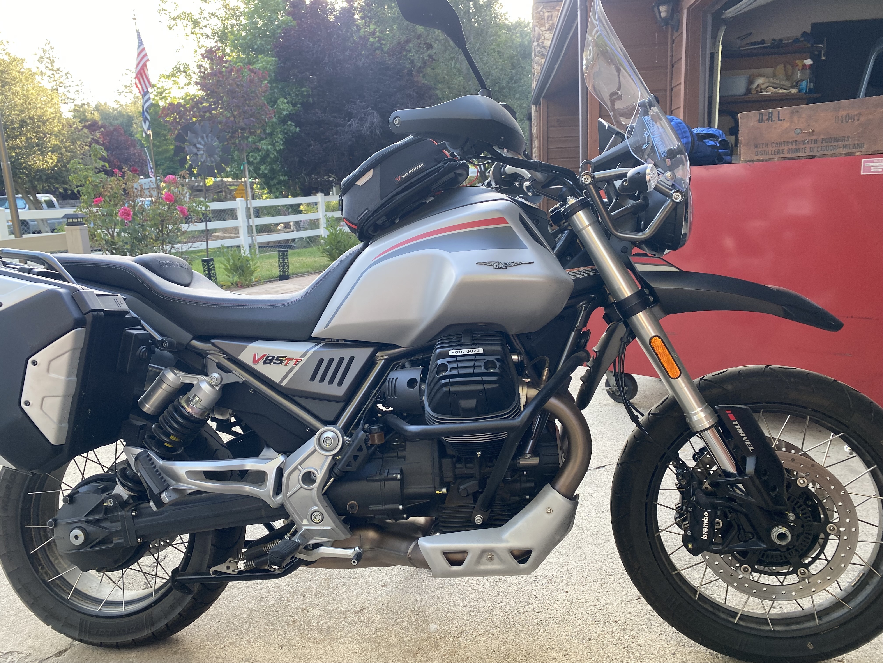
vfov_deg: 53.1
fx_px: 663
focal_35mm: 26
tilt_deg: -13.1
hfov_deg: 67.3
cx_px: 442
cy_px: 332
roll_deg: +3.3
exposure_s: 1/122
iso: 80
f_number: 1.8
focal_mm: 4.25
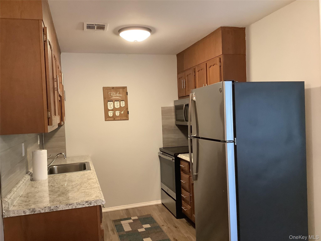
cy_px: 120
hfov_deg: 58.4
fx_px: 287
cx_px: 160
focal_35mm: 31
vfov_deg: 45.4
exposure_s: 1/60
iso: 400
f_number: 2.4
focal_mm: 3.3
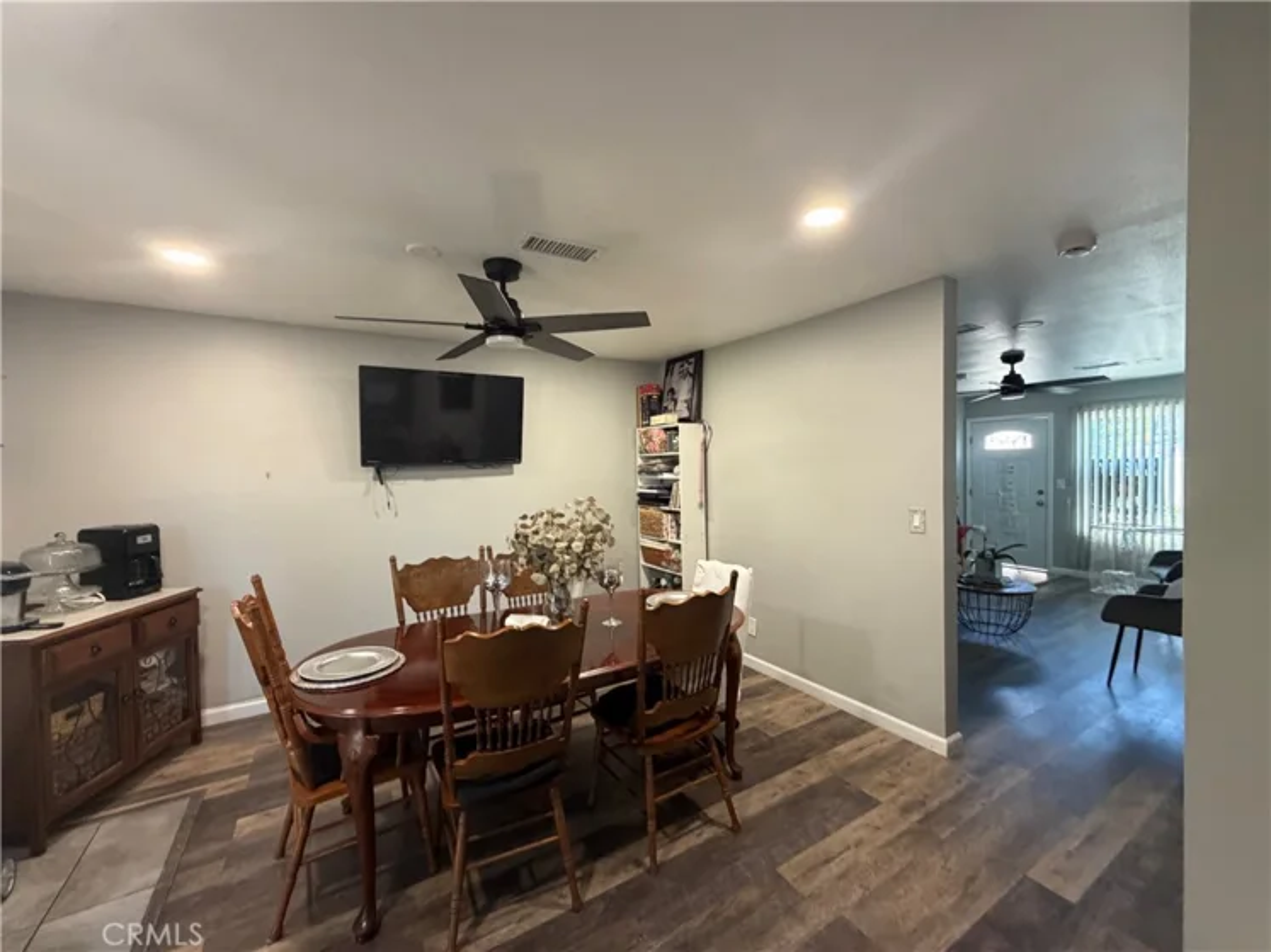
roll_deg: +1.7
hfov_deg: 102.1
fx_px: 514
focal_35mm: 14
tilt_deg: -3.6
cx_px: 636
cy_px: 476
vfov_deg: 85.7
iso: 320
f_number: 2.2
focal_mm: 2.22
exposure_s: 1/60
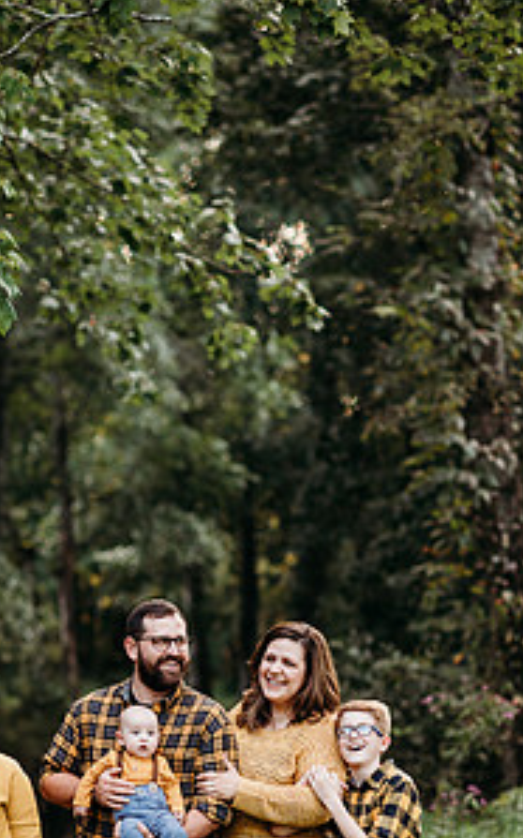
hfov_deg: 10.0
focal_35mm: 131
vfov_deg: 15.9
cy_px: 621
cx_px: 197
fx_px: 2990
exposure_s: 1/200
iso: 125
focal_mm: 85
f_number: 2.2
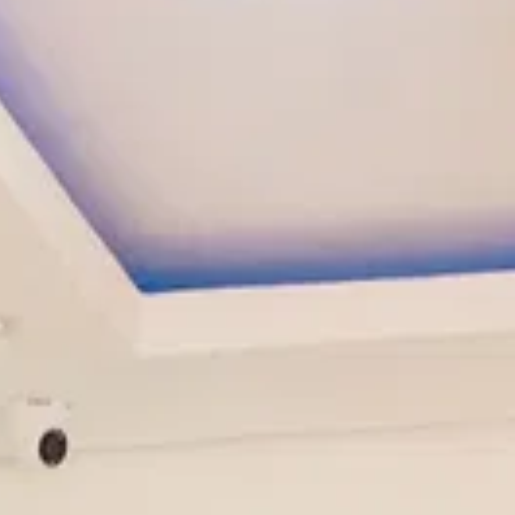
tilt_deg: +5.1
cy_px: 1420
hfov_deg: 7.0
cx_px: 23
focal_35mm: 249
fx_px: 4191
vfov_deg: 6.5
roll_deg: -1.2
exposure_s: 1/220
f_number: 2.2
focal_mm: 4.15
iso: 25
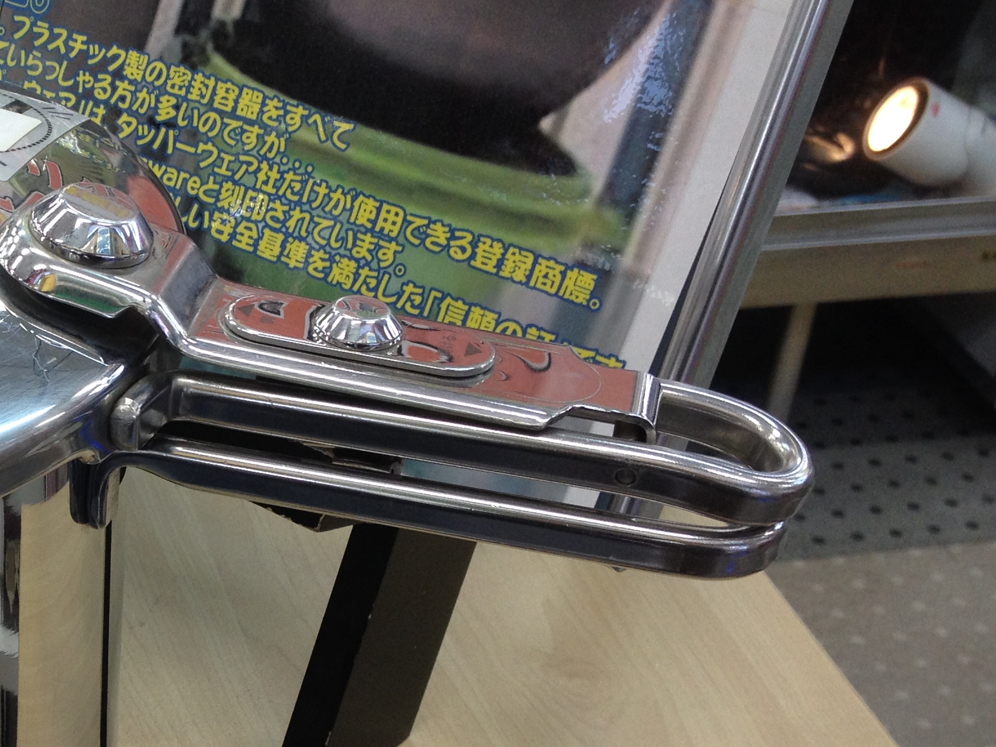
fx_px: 2129
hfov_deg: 24.9
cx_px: -41
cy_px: 563
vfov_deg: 19.8
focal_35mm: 74
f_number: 2.4
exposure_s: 1/40
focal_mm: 4.28
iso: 64
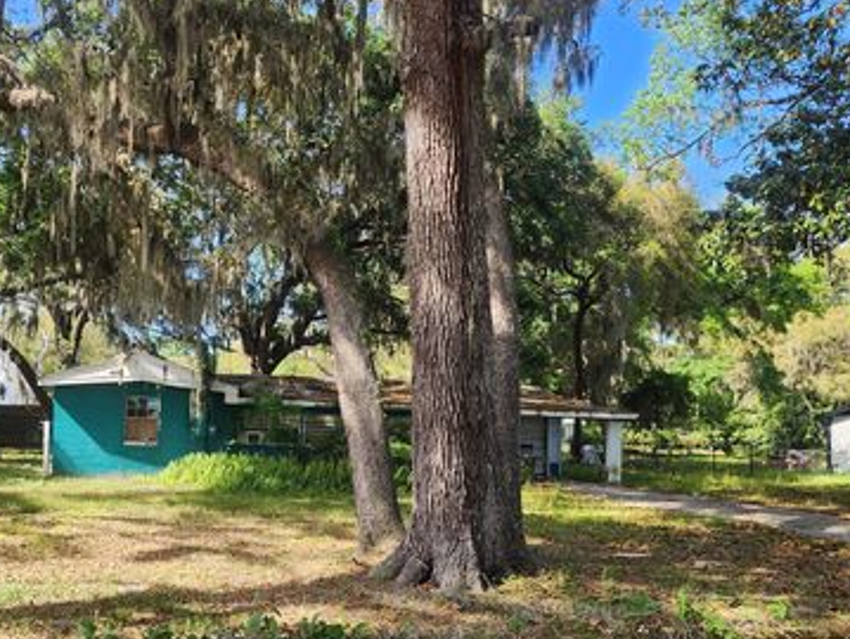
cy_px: 420
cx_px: 294
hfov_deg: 55.7
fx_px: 787
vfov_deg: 43.7
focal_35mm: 32
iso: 16
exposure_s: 1/180
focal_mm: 6.4
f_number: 1.8
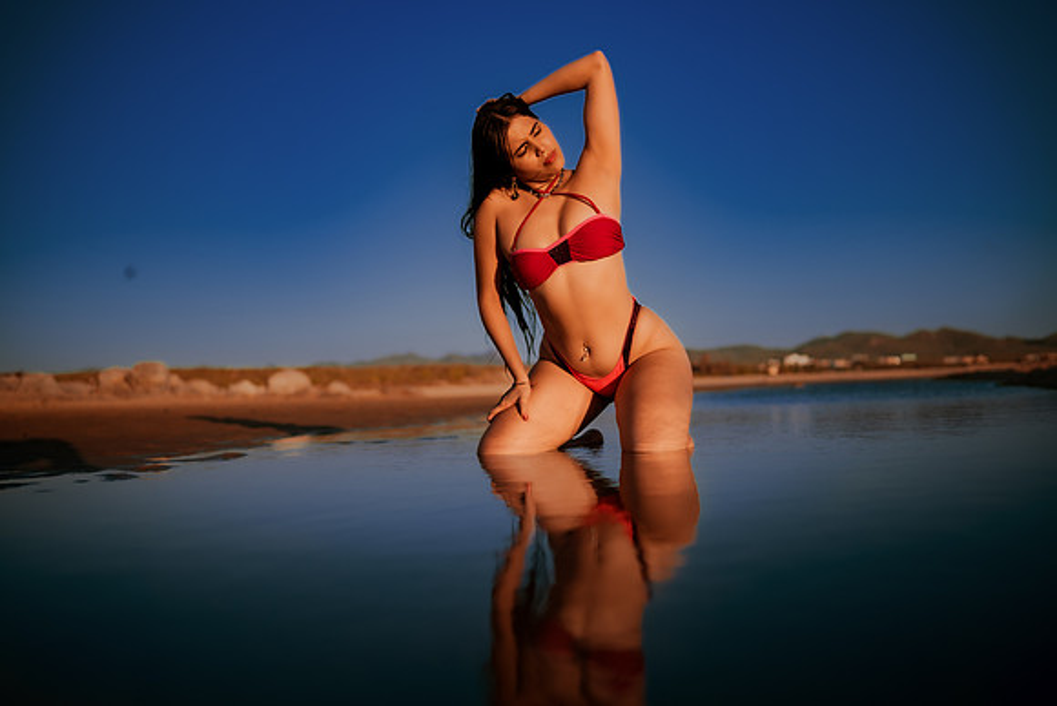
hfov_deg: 54.4
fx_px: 1028
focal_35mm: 35
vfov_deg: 37.9
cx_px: 528
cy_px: 353
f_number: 1.8
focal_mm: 35
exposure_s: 1/5000
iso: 100
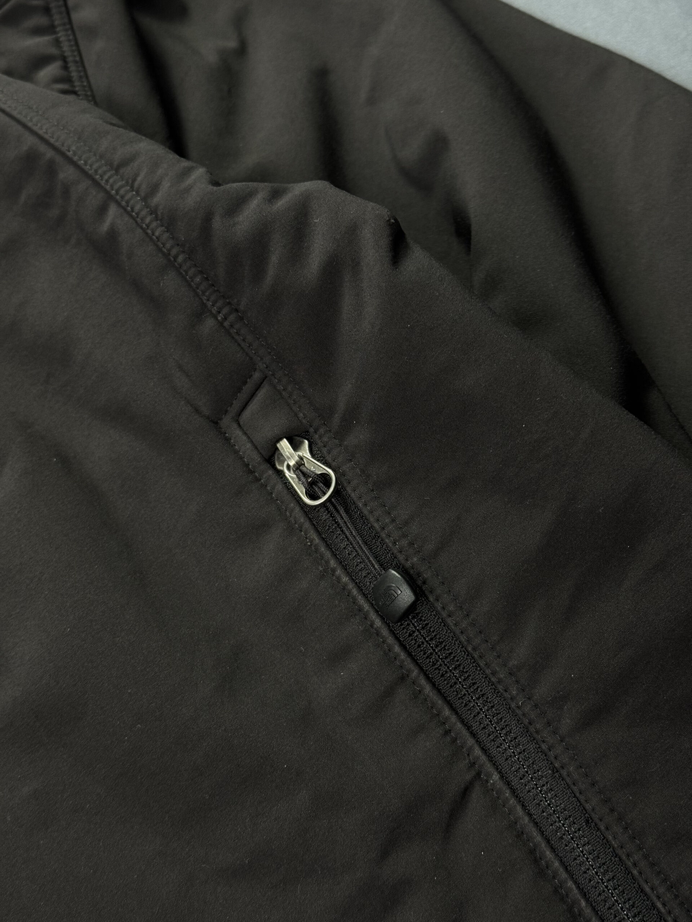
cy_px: 461
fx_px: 1279
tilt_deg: -61.7
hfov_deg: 30.3
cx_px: 346
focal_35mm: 48
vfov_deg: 39.7
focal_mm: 6.76
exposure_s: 1/40
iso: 200
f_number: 1.78
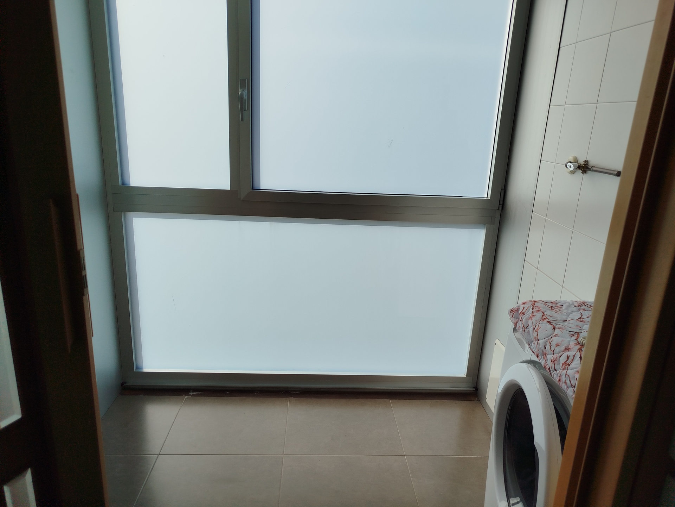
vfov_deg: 56.8
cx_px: 338
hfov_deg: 71.6
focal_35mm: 24
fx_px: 468
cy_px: 254
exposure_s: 1/1064
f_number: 1.7
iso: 50
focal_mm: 5.31
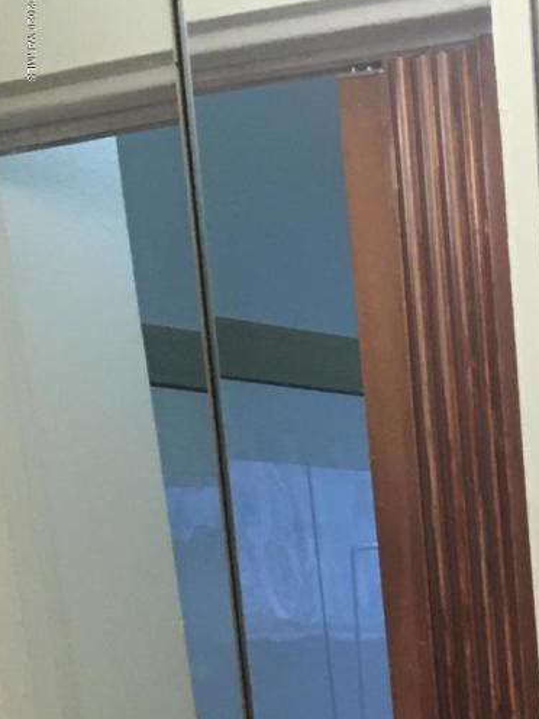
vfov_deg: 14.1
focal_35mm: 117
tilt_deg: -17.3
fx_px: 2429
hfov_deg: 11.5
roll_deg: +1.0
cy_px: 1439
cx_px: 1050
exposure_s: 1/30
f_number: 2.2
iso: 32
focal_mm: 4.15
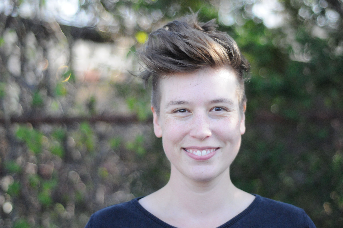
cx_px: 172
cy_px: 114
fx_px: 714
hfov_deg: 27.0
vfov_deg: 18.1
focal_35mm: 75
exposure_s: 1/8000
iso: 2000
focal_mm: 50
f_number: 1.8
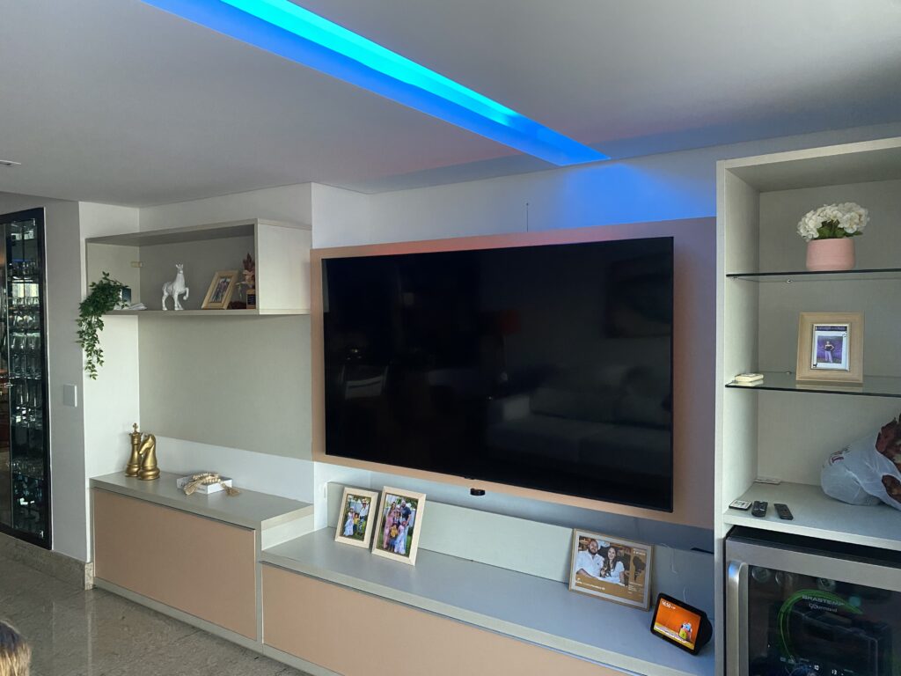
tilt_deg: -3.7
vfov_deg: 53.1
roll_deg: +0.2
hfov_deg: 67.3
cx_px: 450
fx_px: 677
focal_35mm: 26
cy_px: 338
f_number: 1.8
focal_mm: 4.25
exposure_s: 1/53
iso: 500
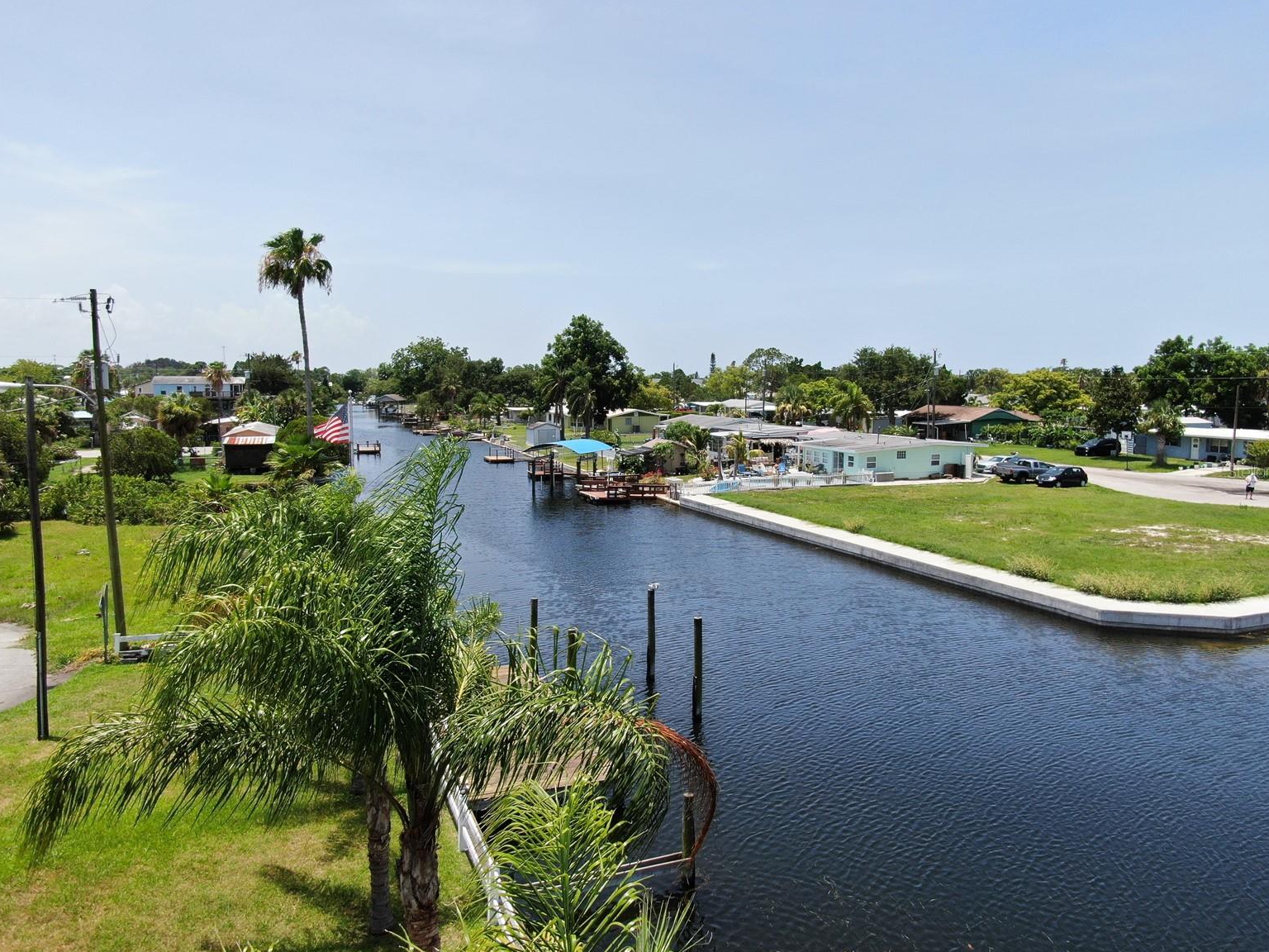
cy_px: 471
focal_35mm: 25
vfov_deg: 54.9
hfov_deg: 69.4
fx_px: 916
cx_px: 644
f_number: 2.8
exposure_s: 1/1250
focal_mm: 4.39
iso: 100
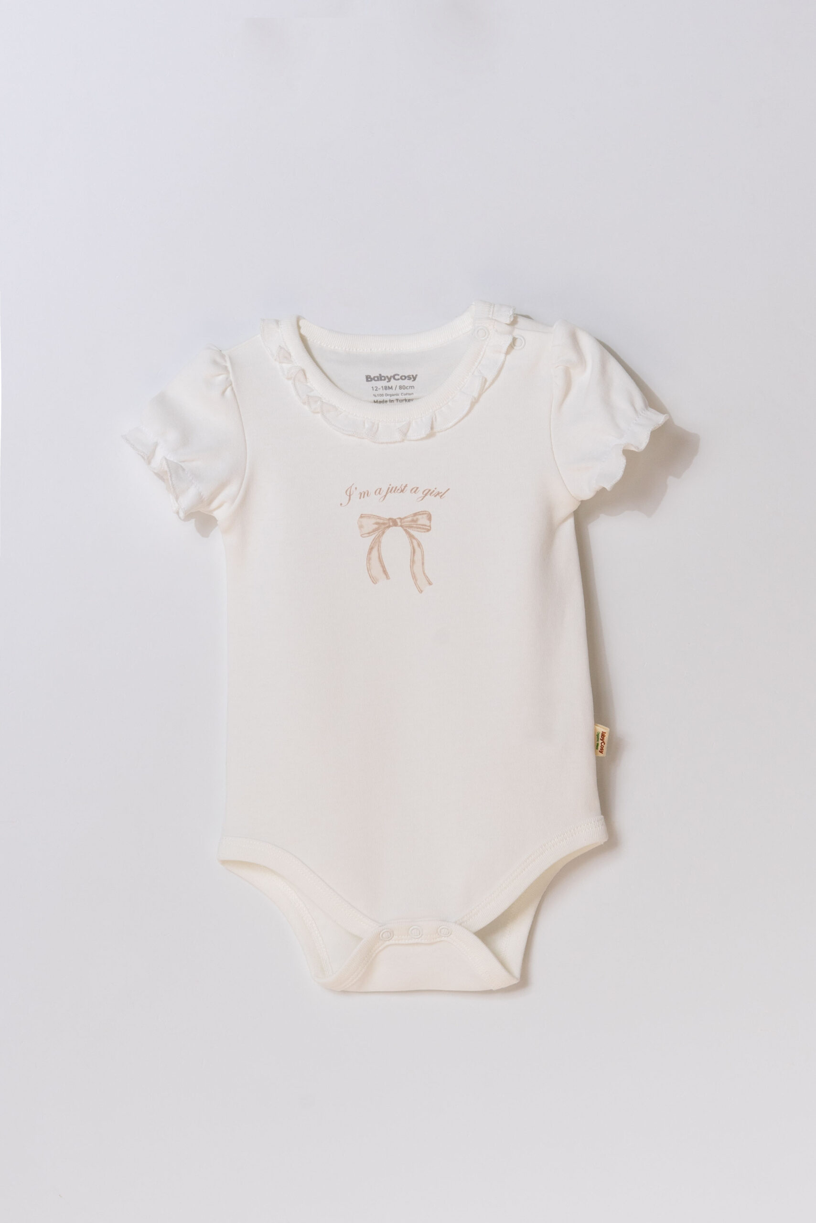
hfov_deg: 27.0
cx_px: 408
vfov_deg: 39.6
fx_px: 1699
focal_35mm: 50
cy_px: 612
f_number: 11
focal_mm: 50
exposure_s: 1/125
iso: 160
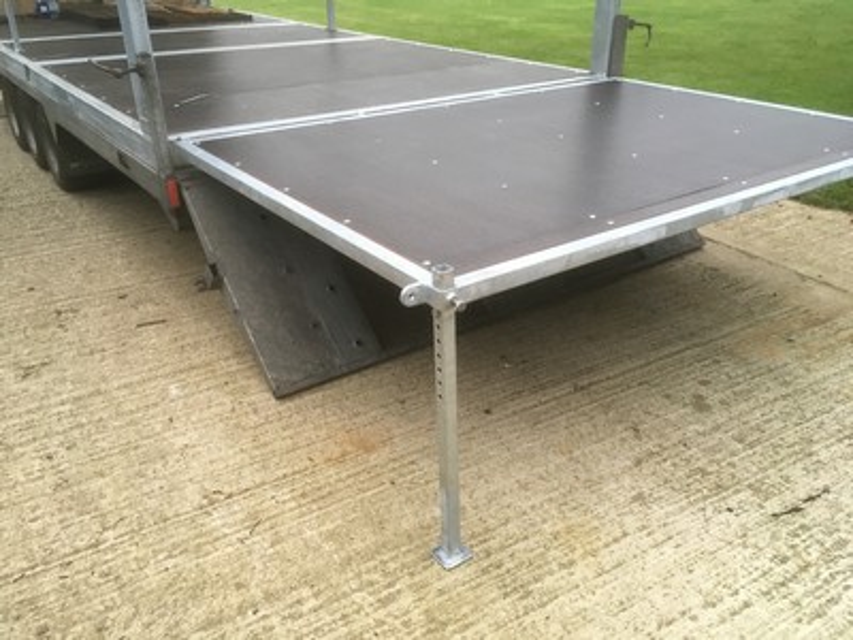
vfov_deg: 48.2
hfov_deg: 61.7
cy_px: 320
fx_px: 715
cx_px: 426
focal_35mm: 29
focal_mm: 4.15
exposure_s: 1/33
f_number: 2.2
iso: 50
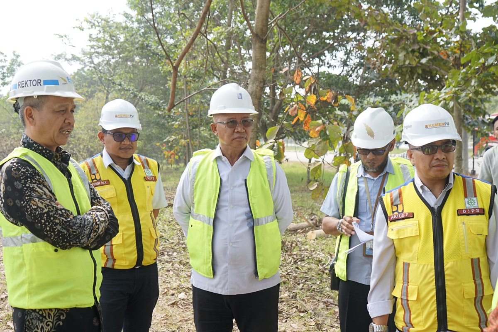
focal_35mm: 42
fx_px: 581
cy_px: 166
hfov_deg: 46.4
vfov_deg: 31.9
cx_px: 249
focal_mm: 28
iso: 100
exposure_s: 1/250
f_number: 4.5
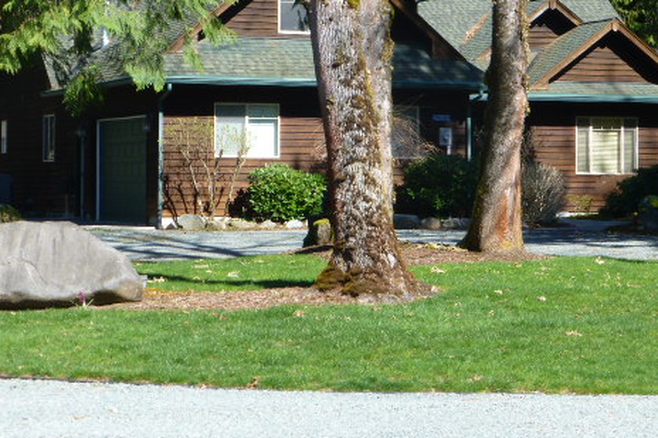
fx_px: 2229
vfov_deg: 11.2
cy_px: 106
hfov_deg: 16.8
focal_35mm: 122
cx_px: 349
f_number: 5.2
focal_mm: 15.1
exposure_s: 1/200
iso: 100
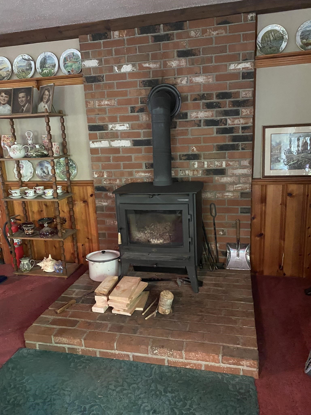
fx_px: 311
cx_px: 156
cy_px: 208
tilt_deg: -12.5
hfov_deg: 53.1
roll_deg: +2.8
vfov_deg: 67.3
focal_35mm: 26
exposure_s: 1/30
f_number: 1.8
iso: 1000
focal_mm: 4.25
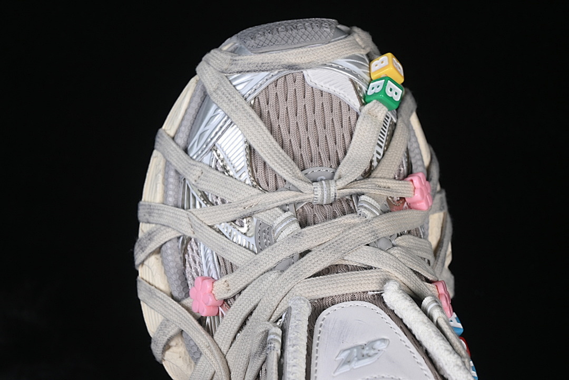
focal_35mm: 75
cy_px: 190
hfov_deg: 27.0
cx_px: 284
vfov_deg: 18.2
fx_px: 1185
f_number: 7.1
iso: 160
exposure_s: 1/80
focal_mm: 50
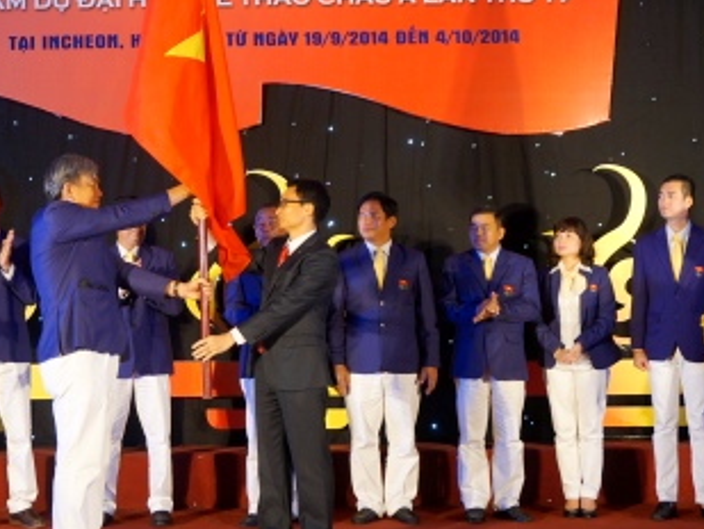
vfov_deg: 24.7
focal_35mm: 59
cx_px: 272
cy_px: 173
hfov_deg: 32.6
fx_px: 1200
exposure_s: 1/60
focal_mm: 22
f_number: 4
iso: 320
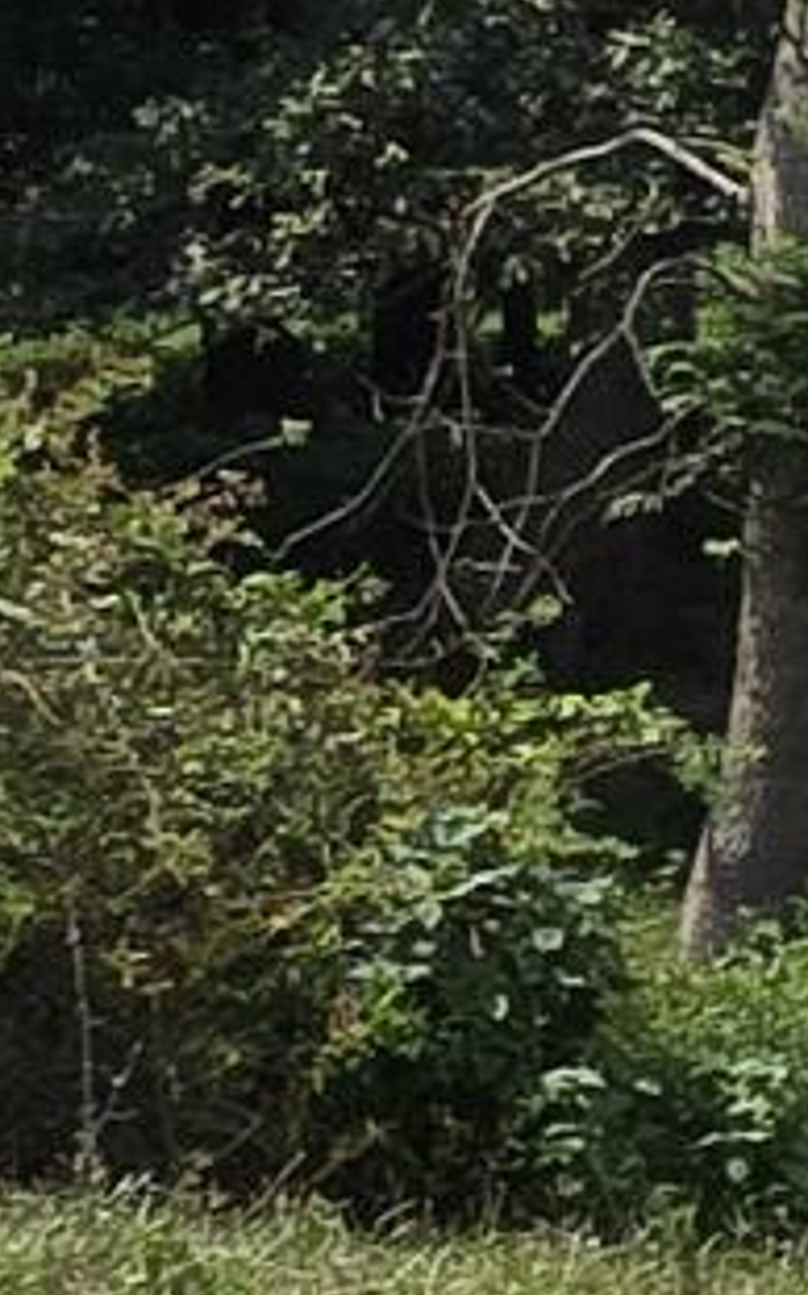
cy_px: 383
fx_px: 4693
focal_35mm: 133
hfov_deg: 8.6
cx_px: 2162
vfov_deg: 15.7
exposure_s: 1/2969
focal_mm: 2.2
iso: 50
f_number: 2.2
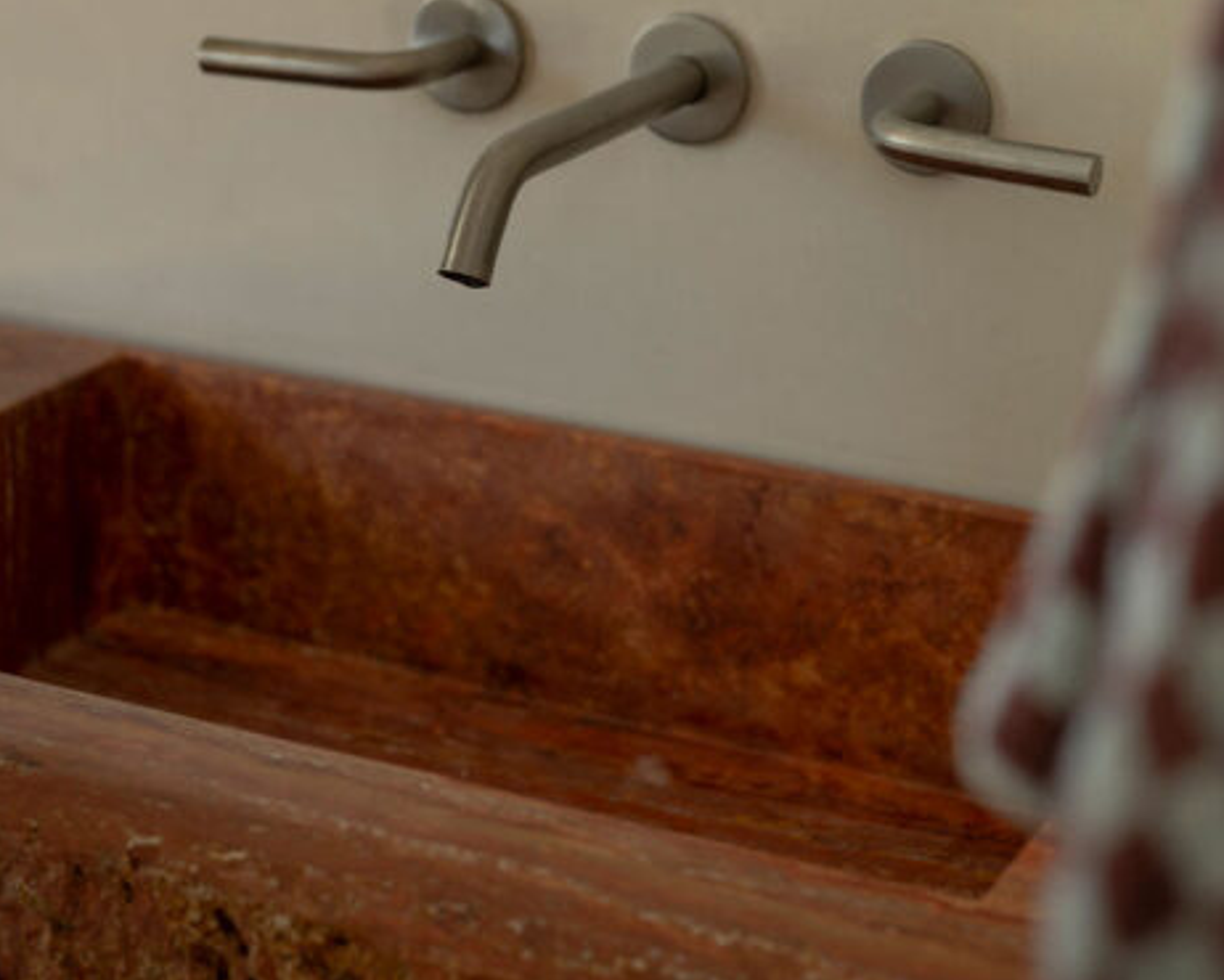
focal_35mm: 86
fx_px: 3117
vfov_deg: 17.8
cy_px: 325
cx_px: 590
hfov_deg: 22.2
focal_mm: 50
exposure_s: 1/60
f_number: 2.8
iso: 200
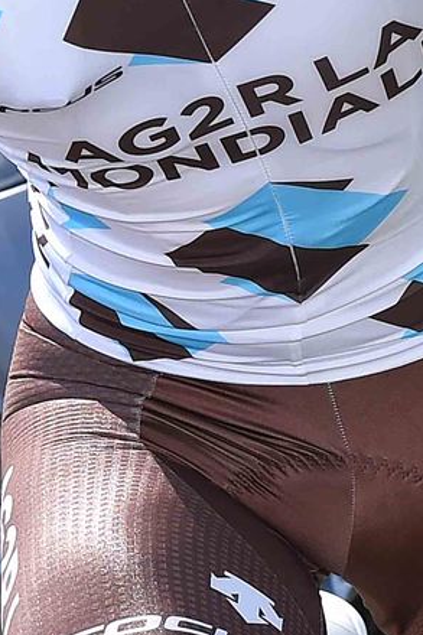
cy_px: 421
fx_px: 4480
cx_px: 284
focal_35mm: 254
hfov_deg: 5.4
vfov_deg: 8.1
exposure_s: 1/640
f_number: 6.3
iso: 320
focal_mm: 62
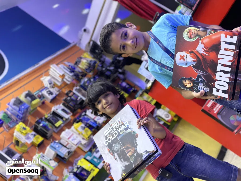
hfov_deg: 39.7
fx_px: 334
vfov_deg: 30.3
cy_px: 90
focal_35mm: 48
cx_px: 120
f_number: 1.78
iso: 400
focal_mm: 6.86
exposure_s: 1/50
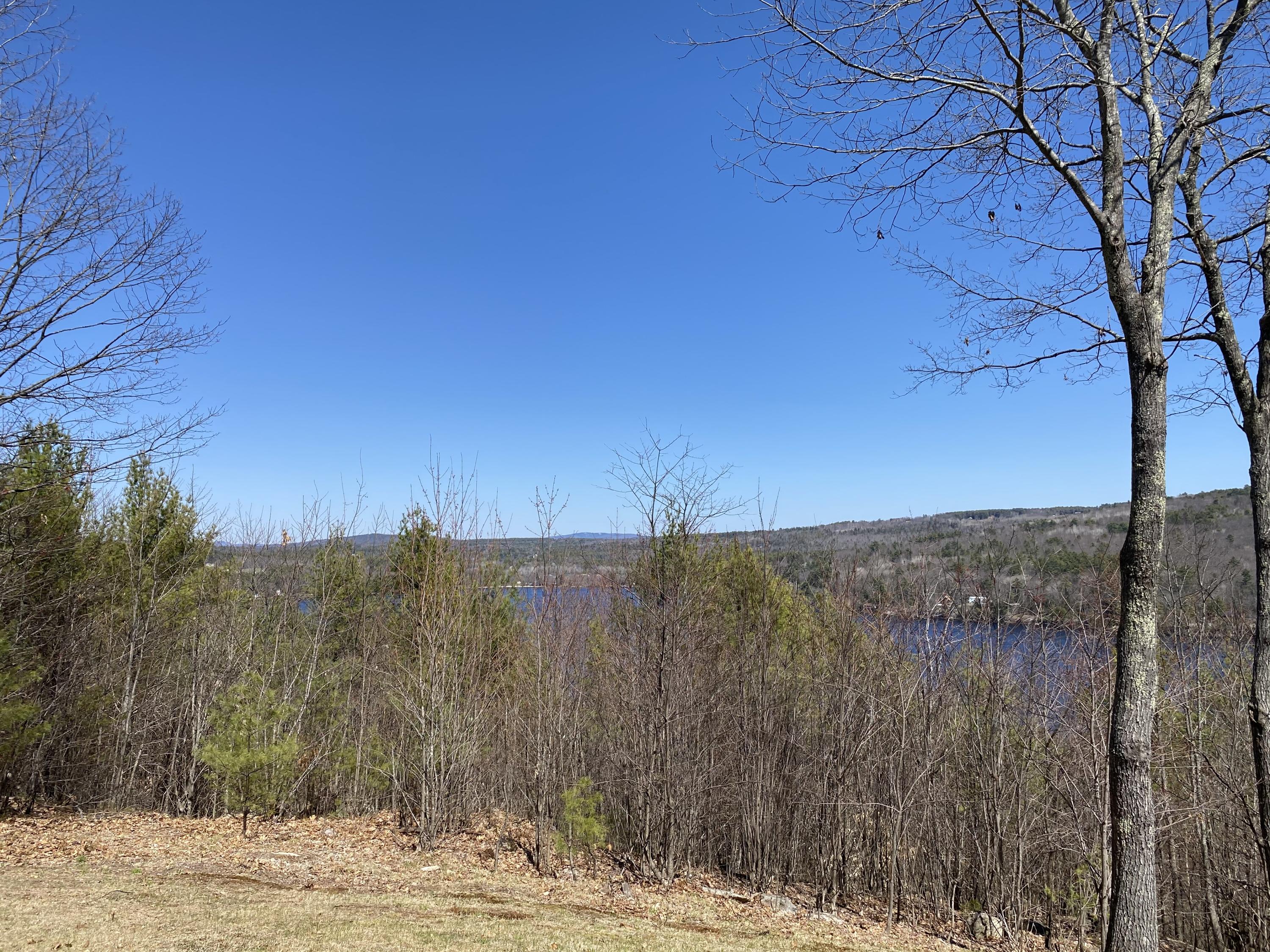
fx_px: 954
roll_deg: +0.2
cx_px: 635
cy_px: 476
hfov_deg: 67.3
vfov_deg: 53.1
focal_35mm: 26
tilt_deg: +4.2
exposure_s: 1/3049
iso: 32
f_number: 1.8
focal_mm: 4.25
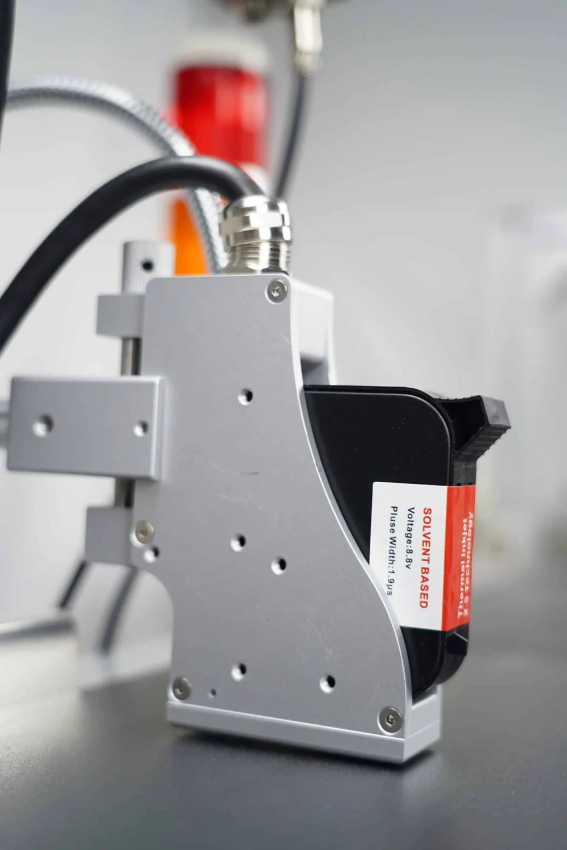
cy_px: 425
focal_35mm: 49
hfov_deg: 27.5
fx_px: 1158
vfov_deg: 40.3
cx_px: 284
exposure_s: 1/50
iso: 800
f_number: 4
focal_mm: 49
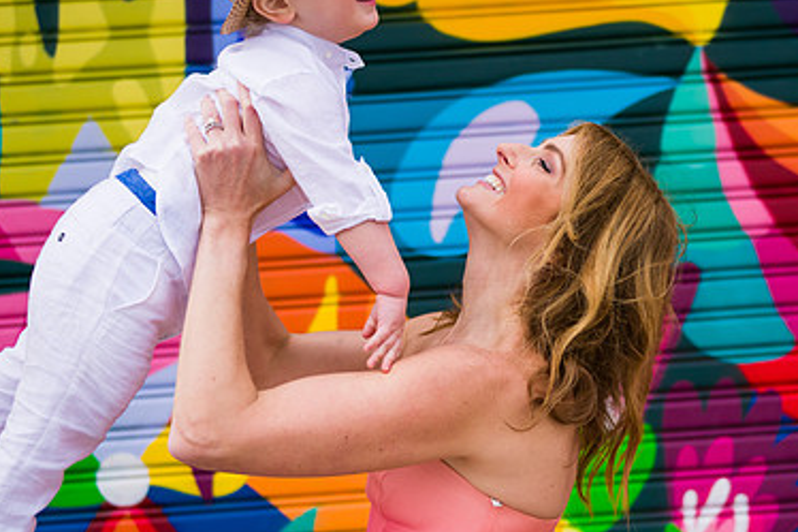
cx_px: 510
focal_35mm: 59
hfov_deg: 33.7
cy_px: 215
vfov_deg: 22.9
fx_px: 1307
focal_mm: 38
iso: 200
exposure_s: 1/3200
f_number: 3.2
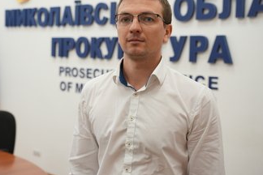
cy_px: 68
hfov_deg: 34.4
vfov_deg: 23.3
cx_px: 106
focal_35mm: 58
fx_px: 424
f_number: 4
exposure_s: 1/160
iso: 1250
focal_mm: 47
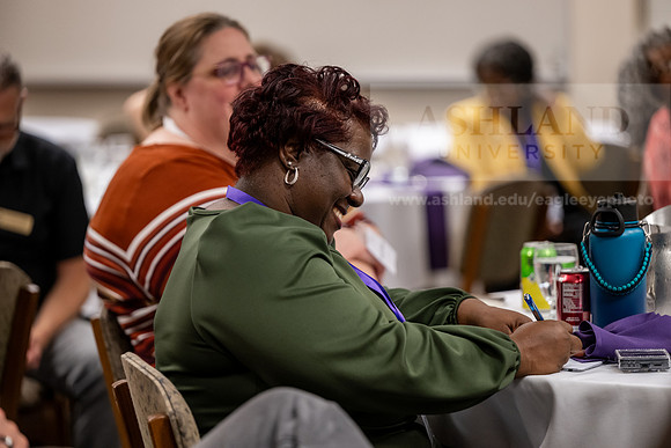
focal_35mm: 145
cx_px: 336
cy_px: 224
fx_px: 2703
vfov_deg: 9.5
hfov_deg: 14.2
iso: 2000
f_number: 2.8
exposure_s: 1/200
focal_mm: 145
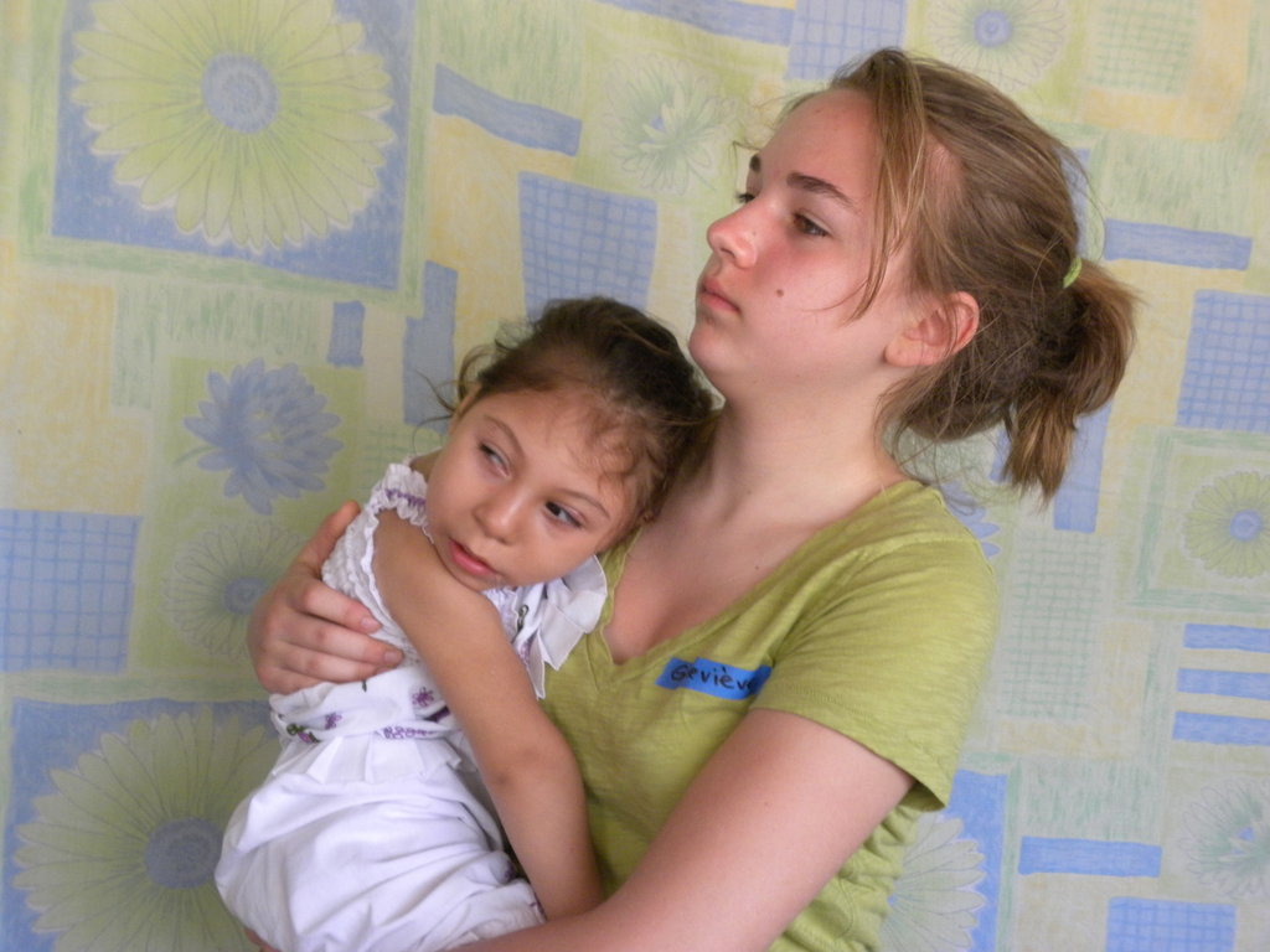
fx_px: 1688
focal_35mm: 46
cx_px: 635
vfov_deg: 31.5
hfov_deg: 41.2
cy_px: 476
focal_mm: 8.2
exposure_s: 1/64
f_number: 3.2
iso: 261
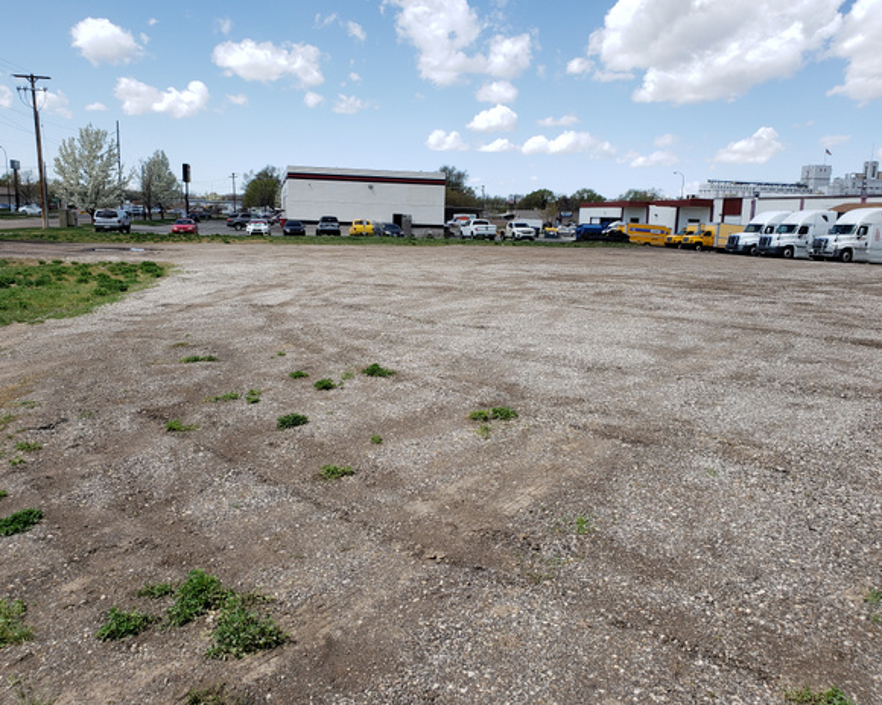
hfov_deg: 62.2
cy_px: 346
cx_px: 453
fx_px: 731
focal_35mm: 28
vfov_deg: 51.5
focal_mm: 4.3
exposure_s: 1/1206
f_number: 2.4
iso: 50
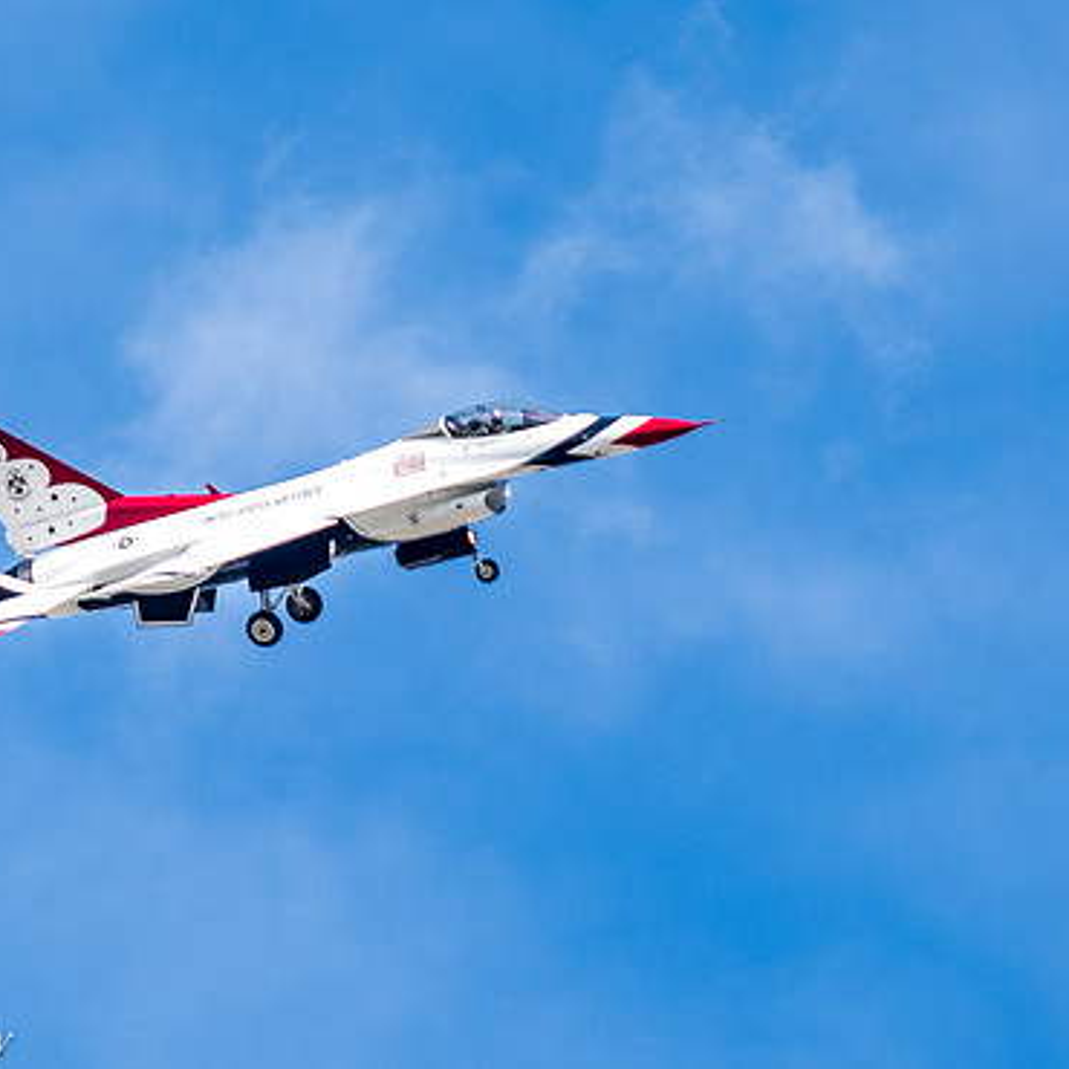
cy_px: 583
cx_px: 315
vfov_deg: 2.5
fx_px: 24876
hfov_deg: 2.5
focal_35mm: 712
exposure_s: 1/1250
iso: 100
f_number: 5
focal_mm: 200
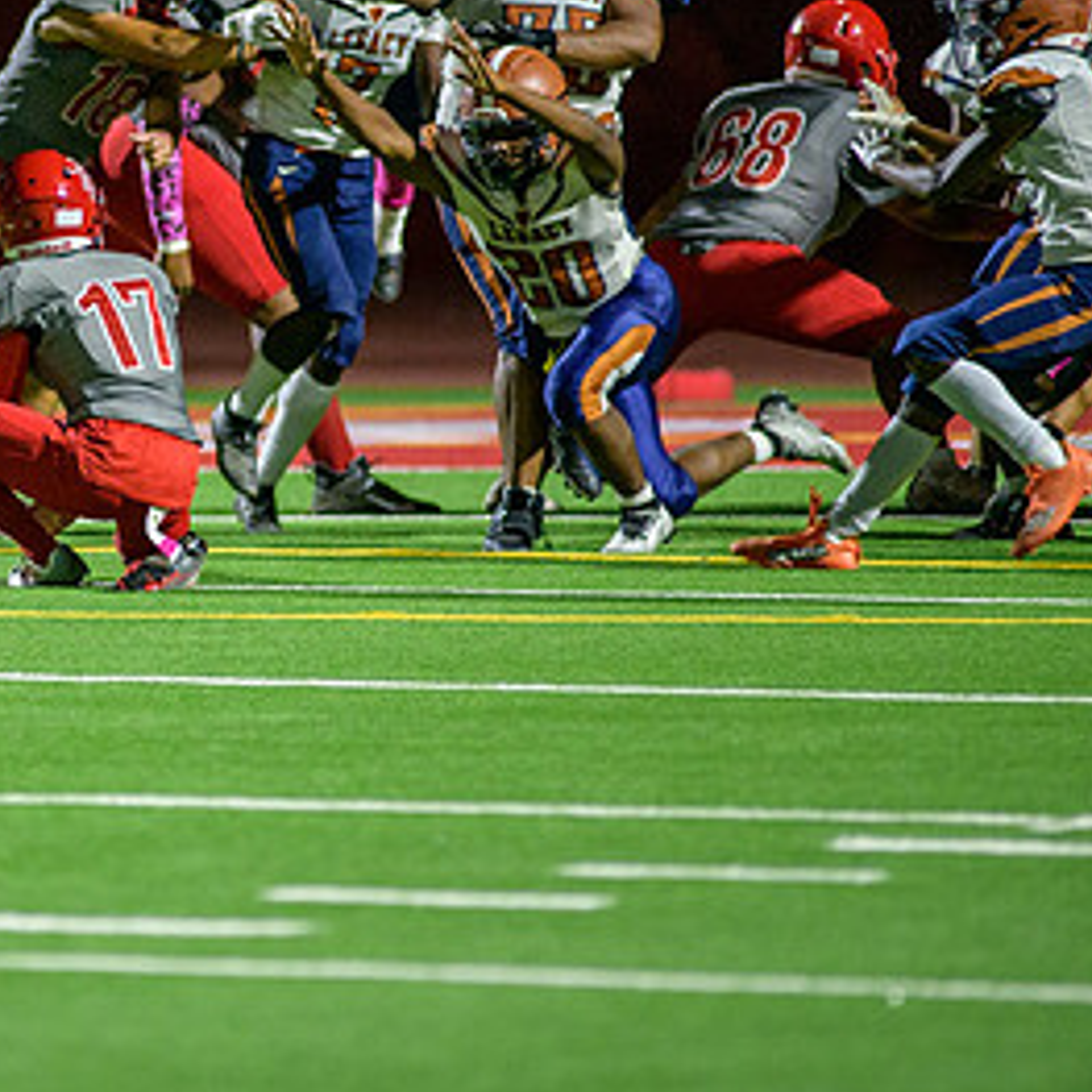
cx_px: 17
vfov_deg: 3.1
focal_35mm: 563
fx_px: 20094
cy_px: 380
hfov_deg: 3.1
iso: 2500
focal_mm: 300
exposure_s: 1/800
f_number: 2.8
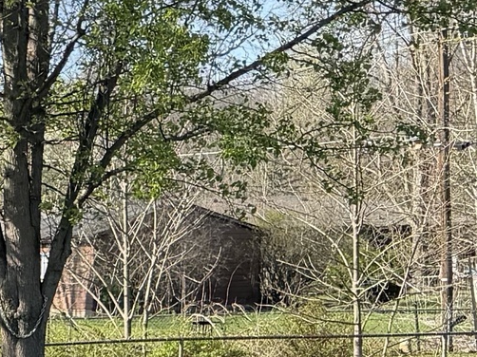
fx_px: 2025
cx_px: -528
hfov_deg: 11.8
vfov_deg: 9.9
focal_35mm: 147
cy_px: 479
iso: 100
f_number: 1.78
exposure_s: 1/2053
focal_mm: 6.76
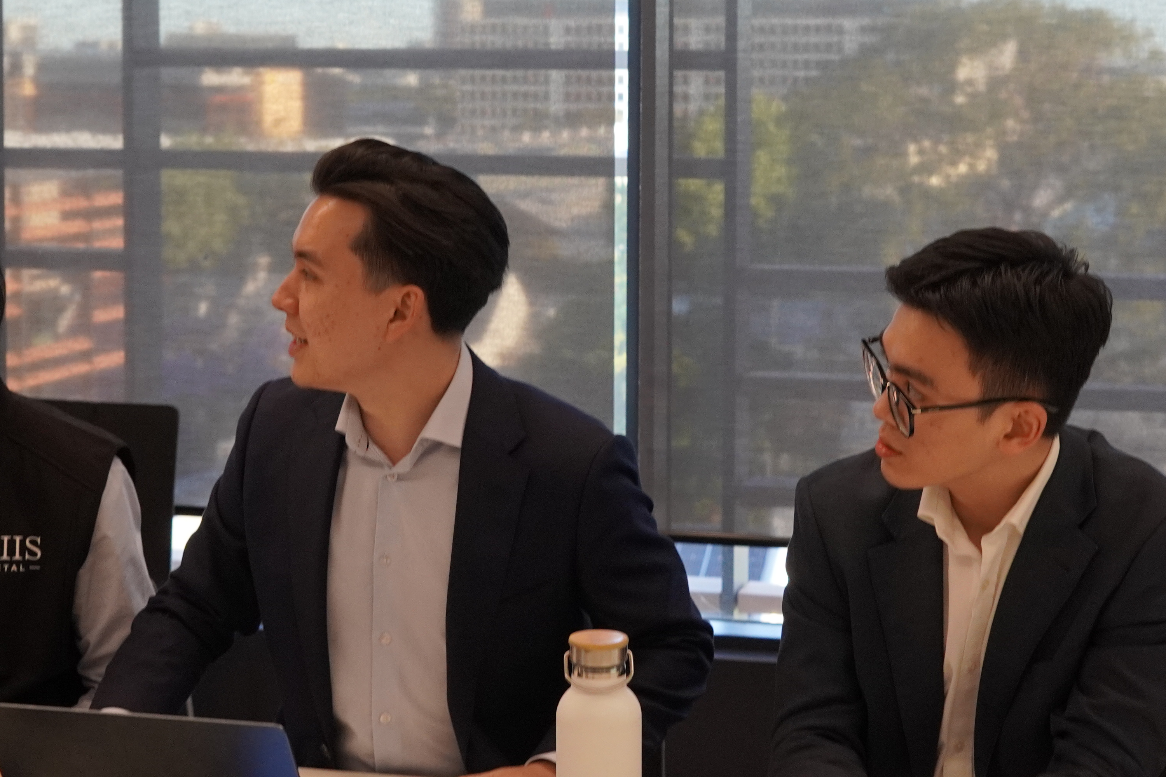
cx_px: 665
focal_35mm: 75
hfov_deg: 26.9
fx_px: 2439
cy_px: 200
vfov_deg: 18.0
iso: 1000
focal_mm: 25.1
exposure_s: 1/160
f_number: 4
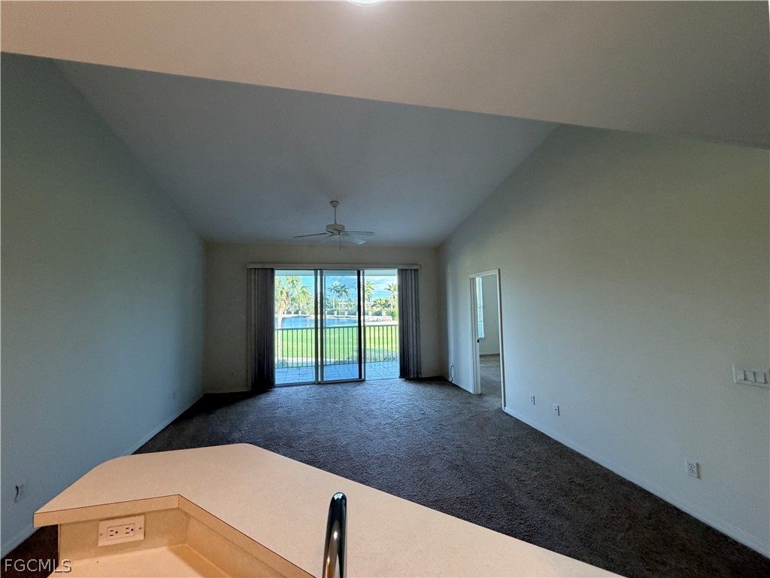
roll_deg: +1.6
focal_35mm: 14
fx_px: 311
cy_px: 289
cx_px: 385
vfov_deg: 85.7
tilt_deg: +3.1
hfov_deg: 102.1
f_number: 2.2
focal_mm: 2.22
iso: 250
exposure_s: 1/60
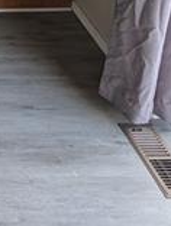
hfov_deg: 18.8
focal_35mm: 59
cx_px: -143
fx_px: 387
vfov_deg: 20.9
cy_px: -191
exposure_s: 1/198
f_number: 1.7
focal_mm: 2.02
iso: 51
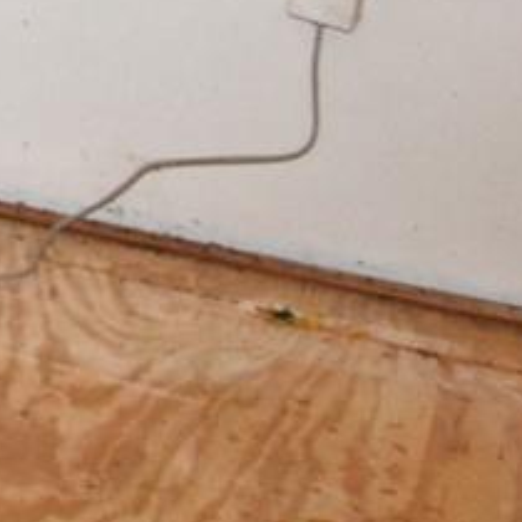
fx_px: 4248
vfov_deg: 6.4
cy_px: -1066
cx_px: -1750
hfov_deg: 5.7
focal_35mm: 249
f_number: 5.6
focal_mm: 20
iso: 1600
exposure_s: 1/125
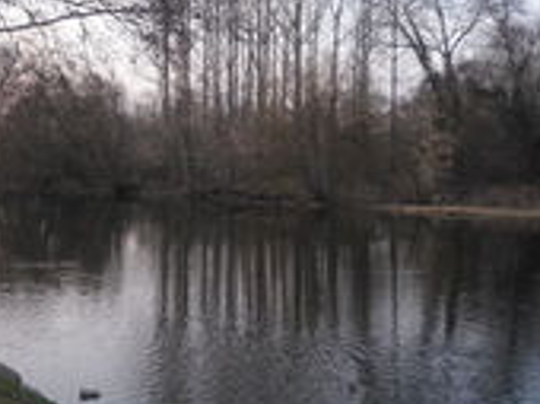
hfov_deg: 27.8
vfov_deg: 22.1
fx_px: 1028
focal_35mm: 66
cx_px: 10
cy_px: 137
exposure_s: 1/80
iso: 100
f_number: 2.6
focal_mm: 4.65
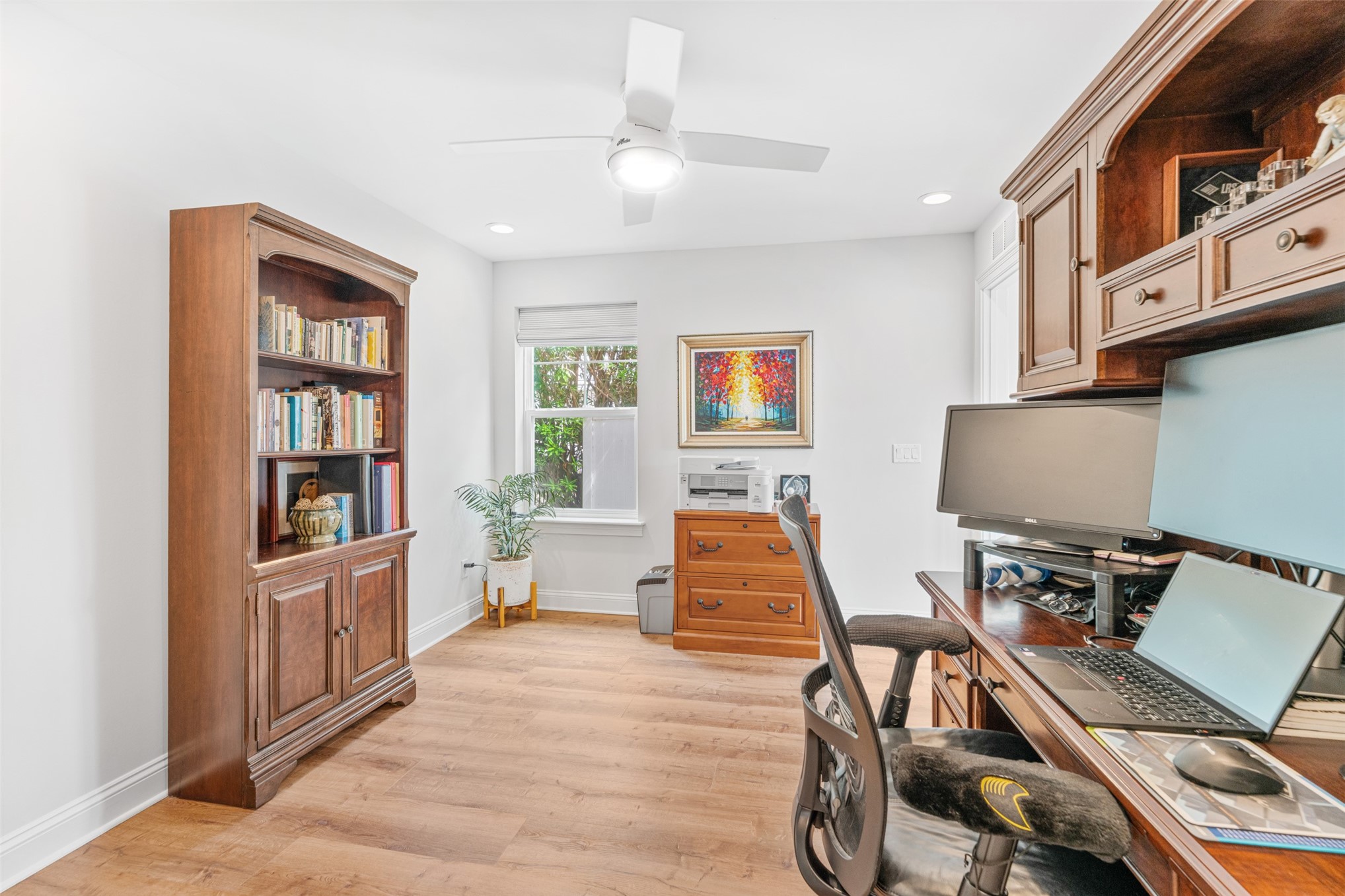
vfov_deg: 76.6
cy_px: 448
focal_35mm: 15
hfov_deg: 99.7
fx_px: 568
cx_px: 672
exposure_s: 1/2
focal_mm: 15.2
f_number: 9
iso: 320
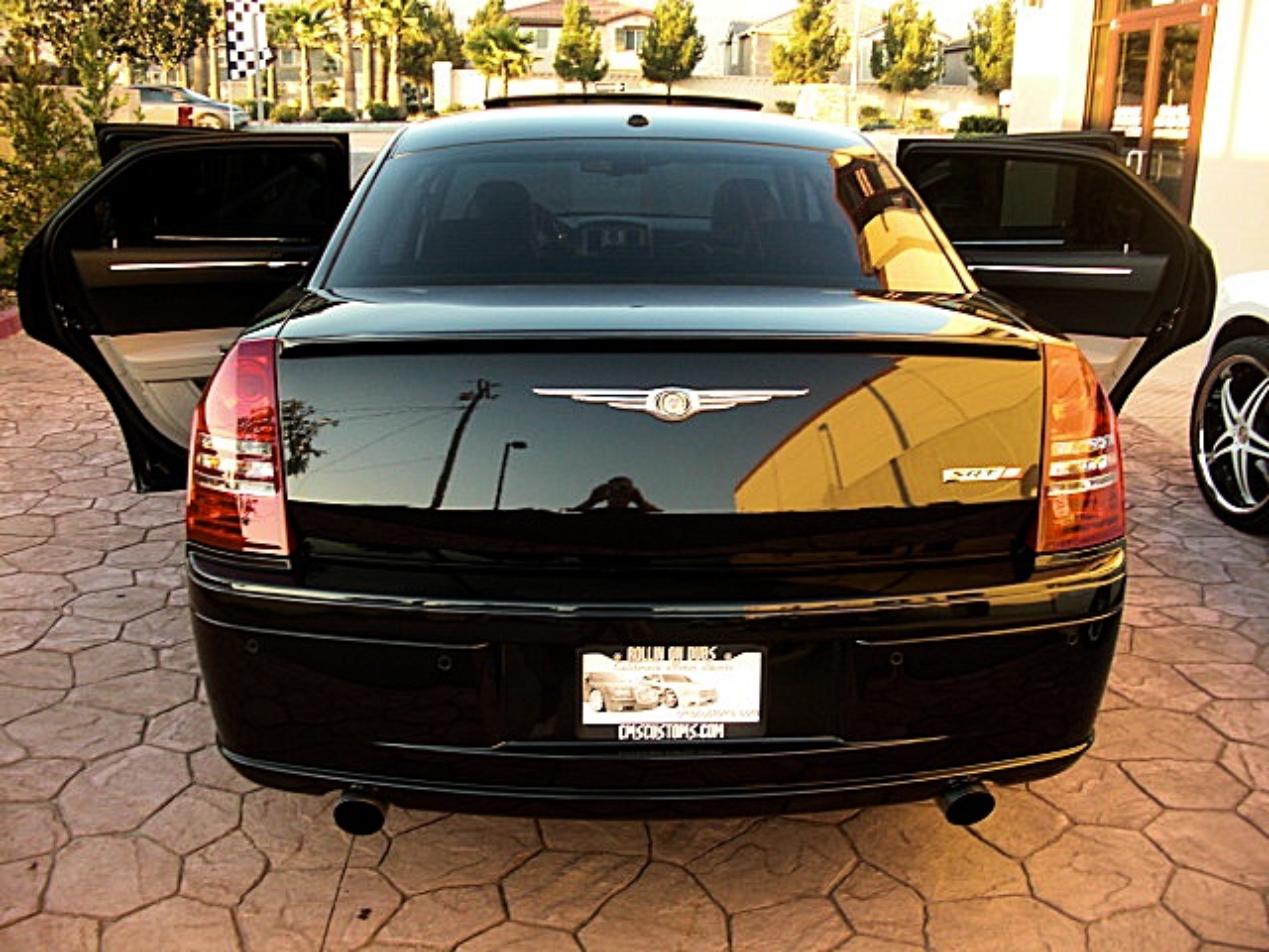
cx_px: 634
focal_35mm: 36
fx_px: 1320
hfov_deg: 51.4
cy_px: 476
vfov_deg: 39.7
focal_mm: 6.3
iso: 100
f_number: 2.8
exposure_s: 1/80
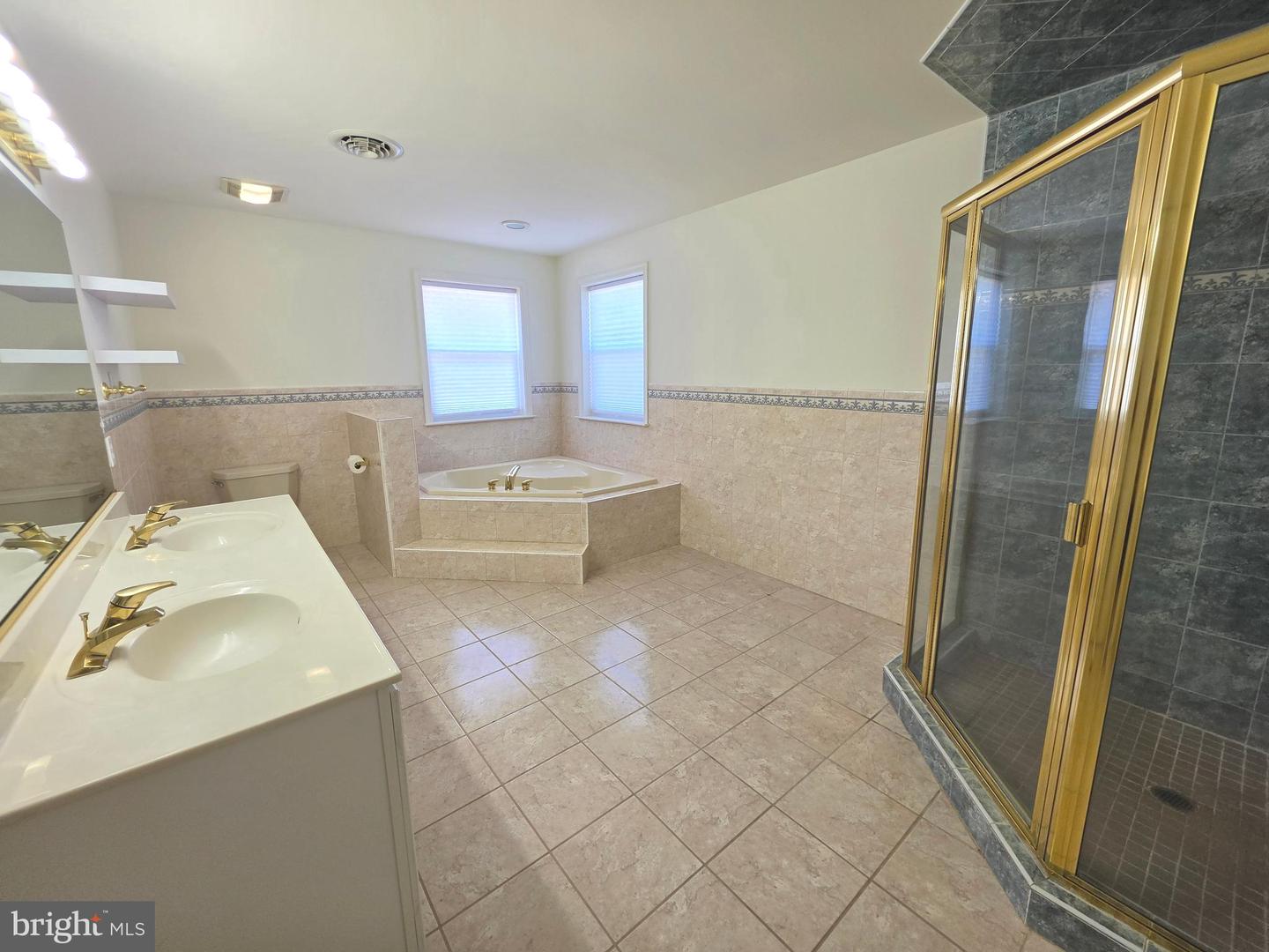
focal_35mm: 13
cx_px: 634
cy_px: 476
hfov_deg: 106.2
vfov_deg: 89.9
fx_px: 477
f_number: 1.9
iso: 32
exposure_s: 1/120
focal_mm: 2.2
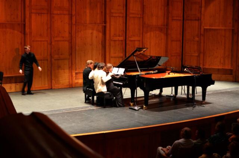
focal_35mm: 52
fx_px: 348
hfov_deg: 37.9
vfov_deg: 25.6
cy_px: 79
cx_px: 120
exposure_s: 1/40
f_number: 3.2
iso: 800
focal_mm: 35
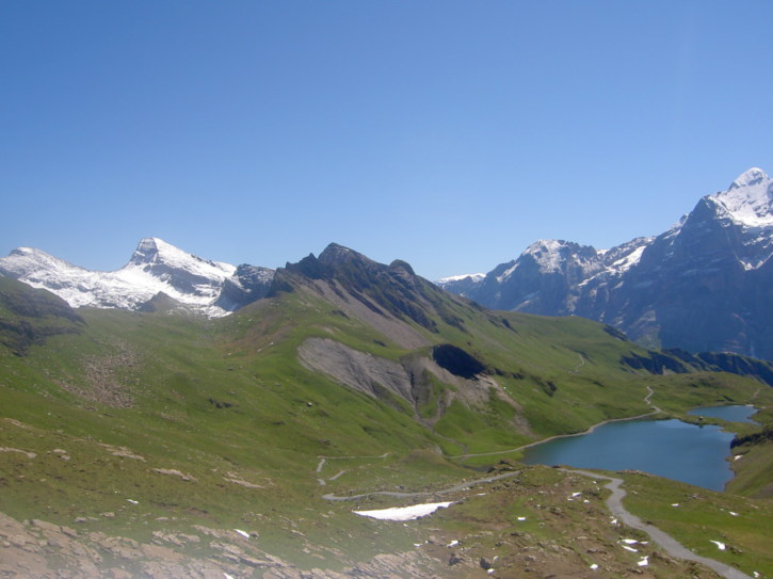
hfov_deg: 54.0
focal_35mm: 34
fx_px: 759
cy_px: 290
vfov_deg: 41.8
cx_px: 386
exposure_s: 1/400
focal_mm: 5.6
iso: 50
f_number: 4.7
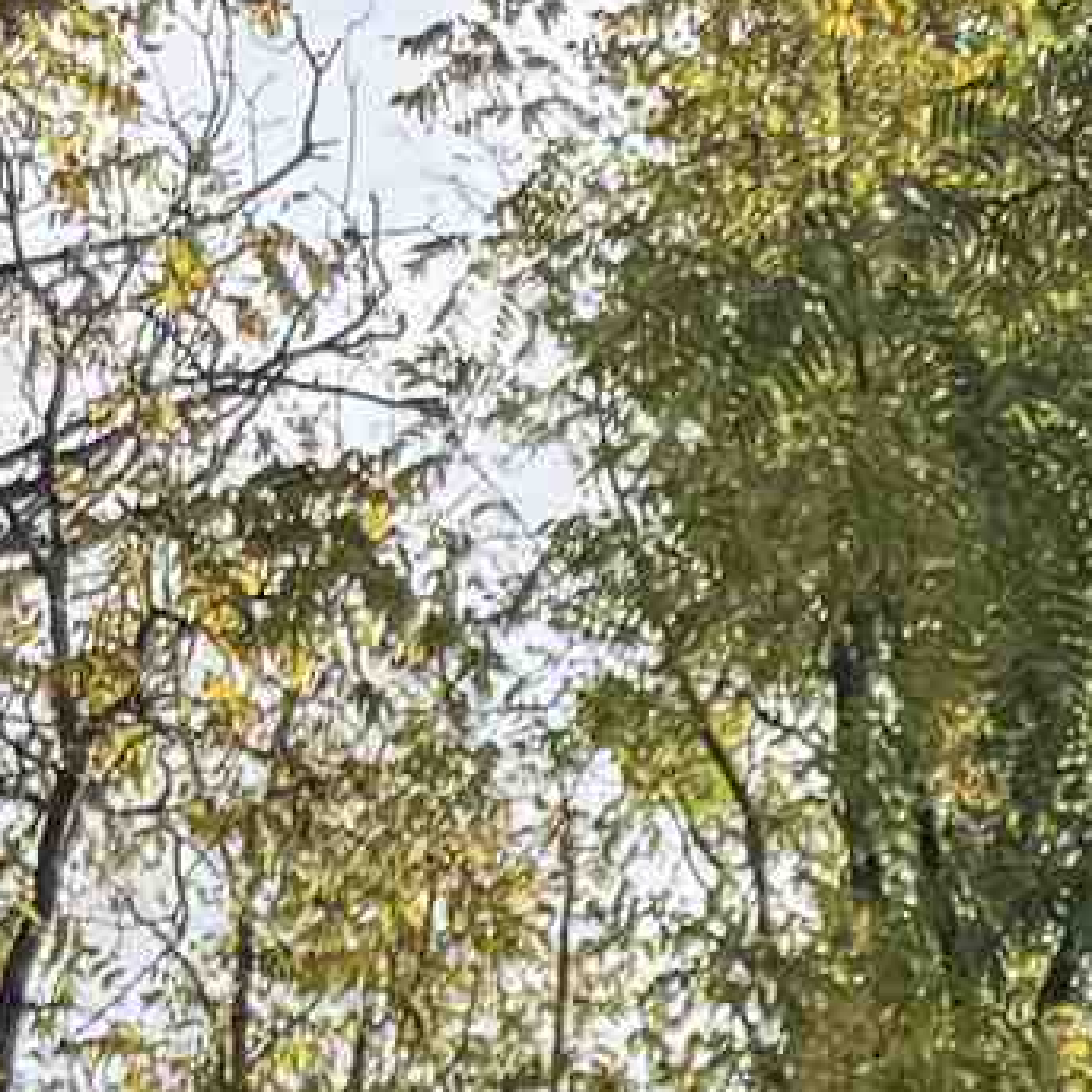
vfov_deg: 7.7
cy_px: 3601
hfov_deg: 7.9
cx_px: 3298
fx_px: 6781
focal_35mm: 190
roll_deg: +1.9
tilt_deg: +8.3
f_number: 1.78
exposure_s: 1/1339
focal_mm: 6.76
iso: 80
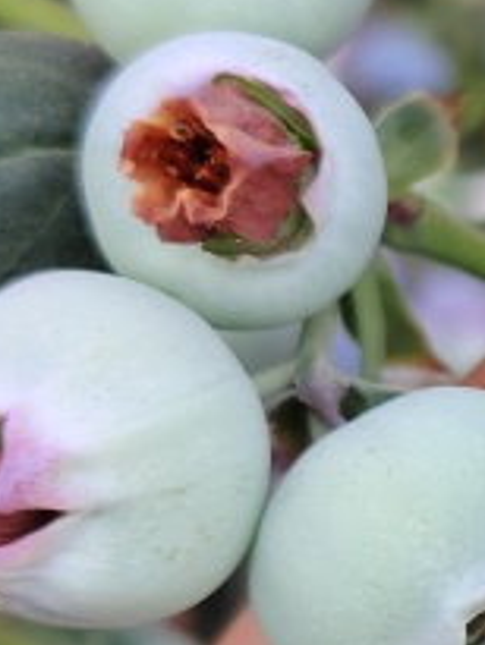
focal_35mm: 125
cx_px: 942
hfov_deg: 10.9
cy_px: 502
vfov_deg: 15.7
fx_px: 2333
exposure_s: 1/900
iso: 734
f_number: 1.75
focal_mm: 5.25
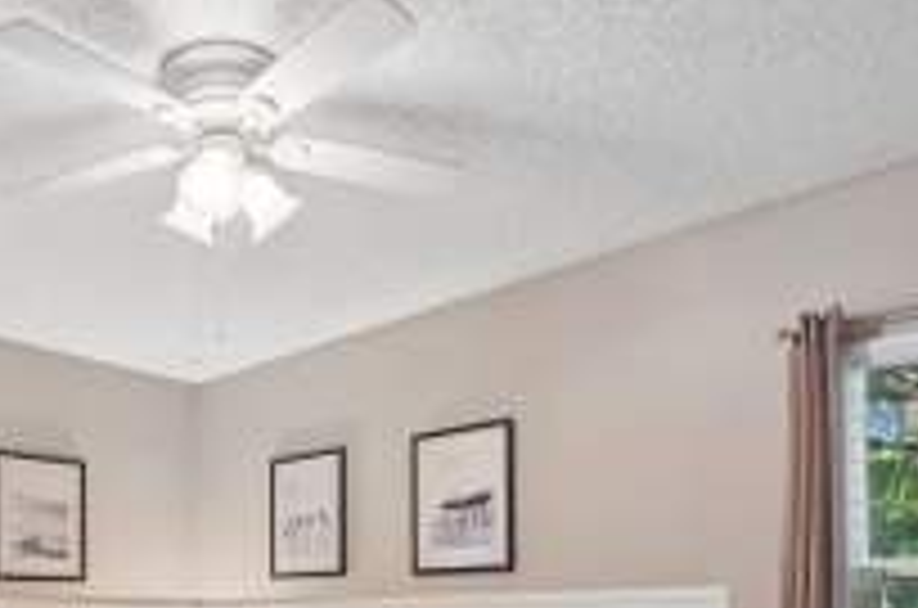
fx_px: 840
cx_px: 274
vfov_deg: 35.9
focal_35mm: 33
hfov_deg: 55.6
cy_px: 606
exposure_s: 1/8
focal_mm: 14
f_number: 8
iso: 400
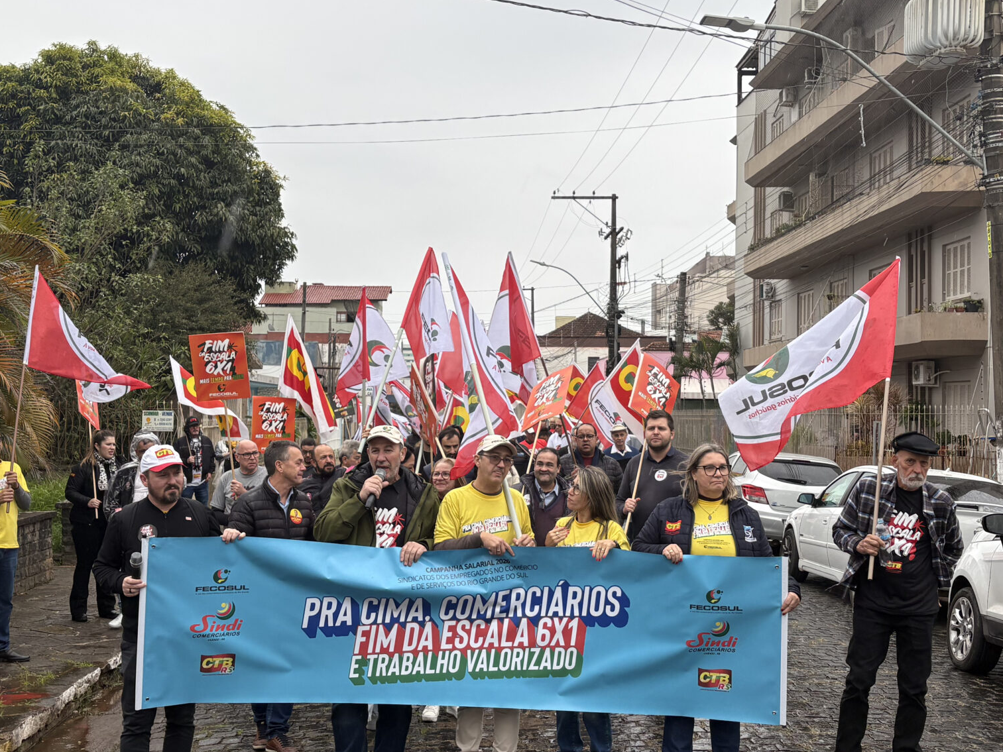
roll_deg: +0.1
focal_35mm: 44
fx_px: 1275
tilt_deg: +0.6
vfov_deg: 32.9
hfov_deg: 42.9
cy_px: 396
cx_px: 506
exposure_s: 1/515
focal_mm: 5.96
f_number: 1.6
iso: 50
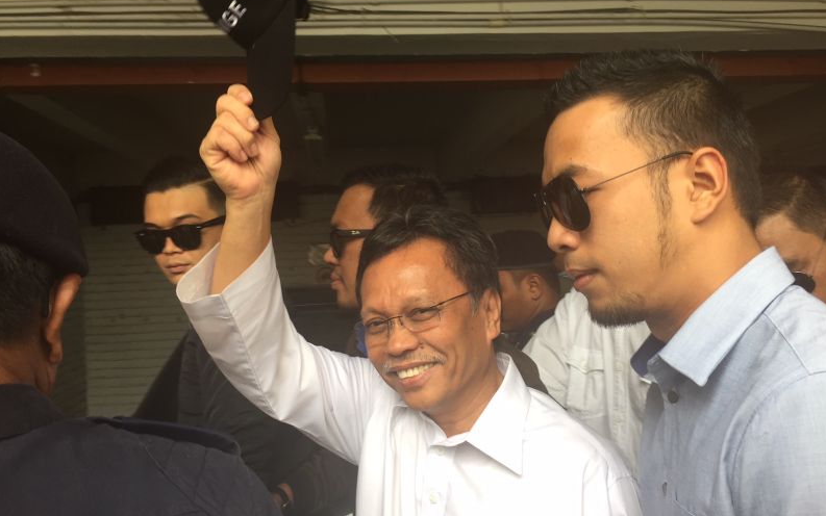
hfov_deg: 61.2
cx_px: 414
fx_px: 698
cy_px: 230
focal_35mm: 31
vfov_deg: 40.6
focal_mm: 4.15
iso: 32
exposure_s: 1/100
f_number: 2.2
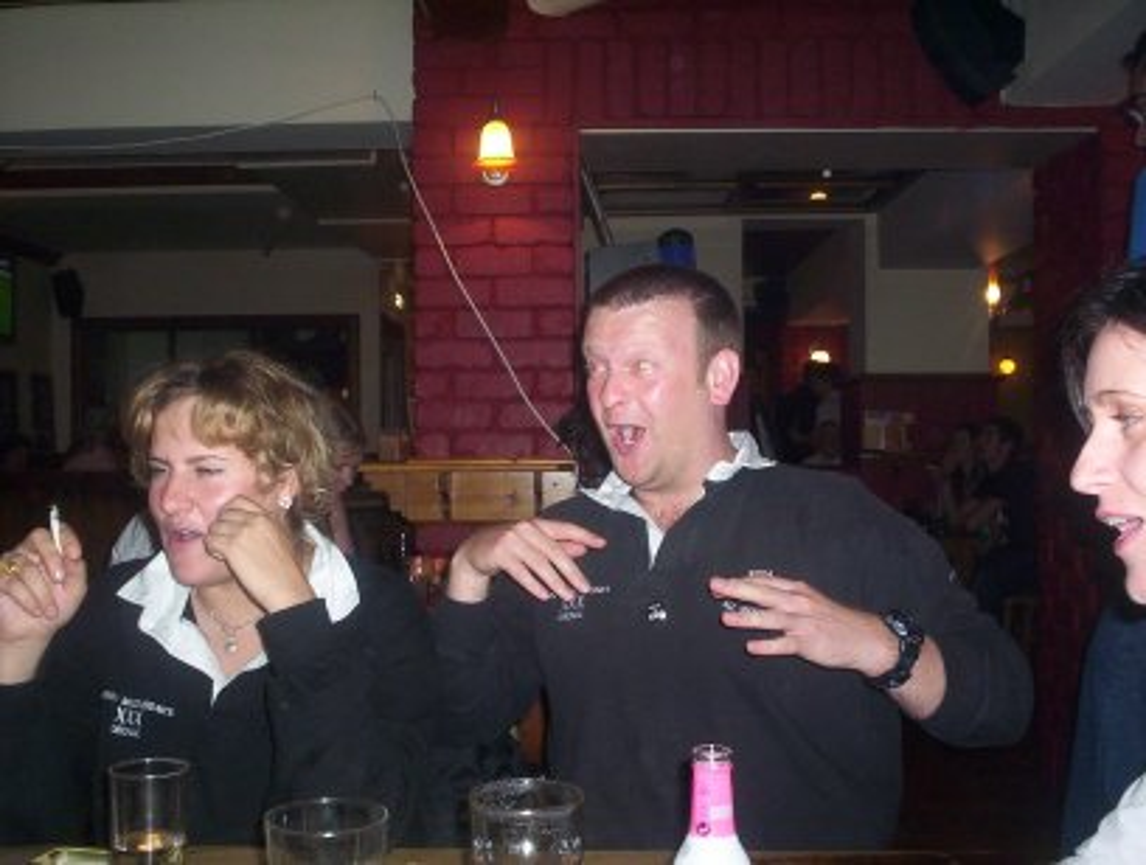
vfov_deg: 37.9
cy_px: 432
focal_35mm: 38
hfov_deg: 48.9
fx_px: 1261
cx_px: 573
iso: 140
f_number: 4.5
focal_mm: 4.99
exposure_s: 1/60
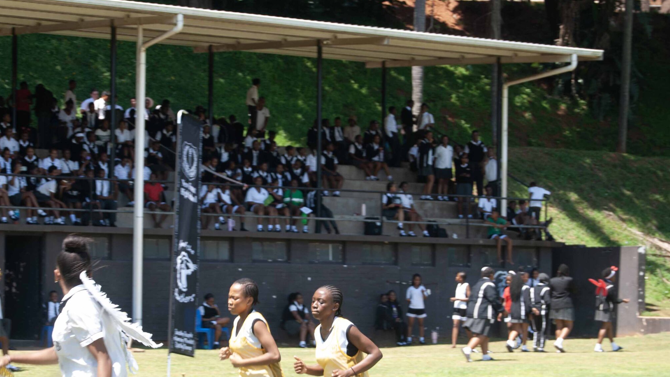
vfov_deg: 11.0
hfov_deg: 19.5
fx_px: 1948
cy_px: 238
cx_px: 256
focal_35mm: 110
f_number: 5.6
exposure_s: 1/125
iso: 110
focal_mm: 55
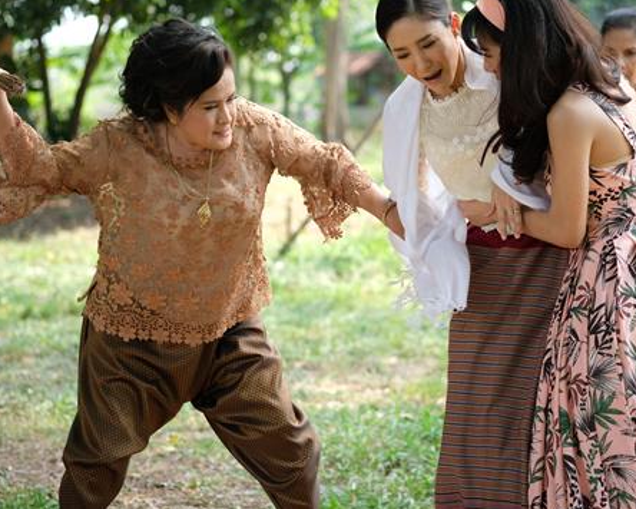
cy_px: 228
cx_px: 355
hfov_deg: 16.9
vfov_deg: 13.5
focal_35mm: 114
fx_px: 2145
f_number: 2.4
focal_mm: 60
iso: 200
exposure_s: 1/500
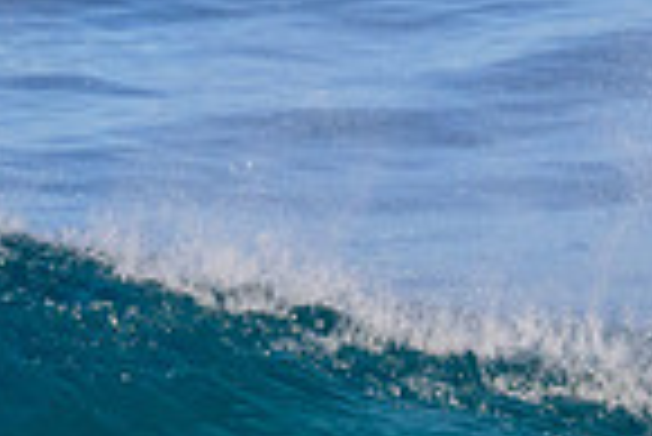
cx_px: 711
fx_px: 41135
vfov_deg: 0.6
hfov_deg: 0.9
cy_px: 760
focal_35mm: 2269
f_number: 10
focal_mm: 510
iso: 2000
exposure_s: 1/2000
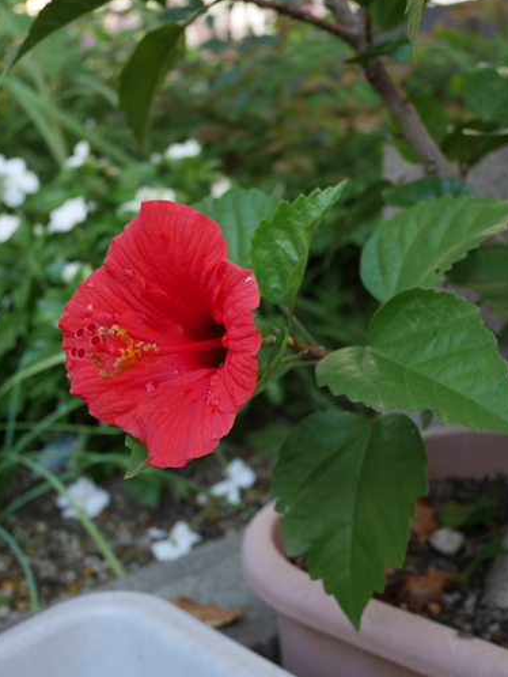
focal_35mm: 41
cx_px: 278
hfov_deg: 35.1
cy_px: 324
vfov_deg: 45.7
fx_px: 802
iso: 200
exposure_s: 1/100
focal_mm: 17
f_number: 4.1
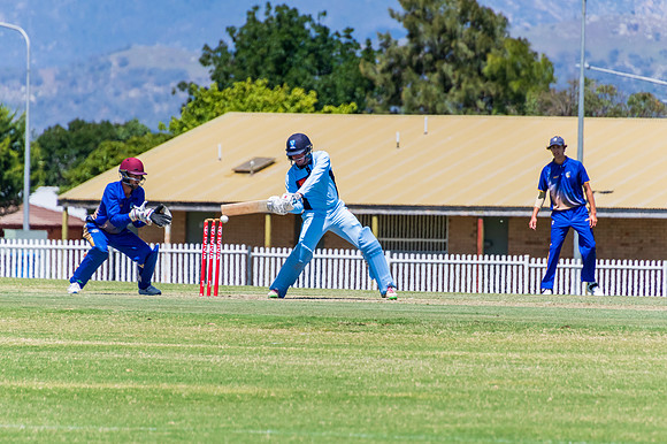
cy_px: 228
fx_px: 8554
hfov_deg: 4.5
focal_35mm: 462
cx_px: 339
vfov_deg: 3.0
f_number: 6.3
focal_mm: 300
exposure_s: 1/3200
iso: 400
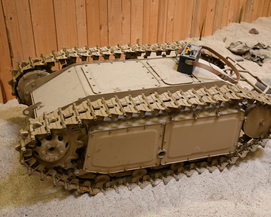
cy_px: 108
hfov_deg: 40.3
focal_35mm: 46
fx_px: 369
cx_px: 150
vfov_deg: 32.7
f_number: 3.2
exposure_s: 1/40
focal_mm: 27
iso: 400
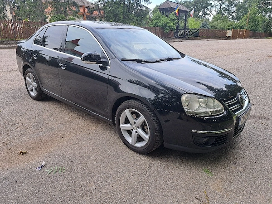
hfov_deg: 71.6
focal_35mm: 24
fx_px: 189
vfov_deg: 56.8
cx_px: 136
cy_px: 102
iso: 50
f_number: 1.8
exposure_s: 1/175
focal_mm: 5.23
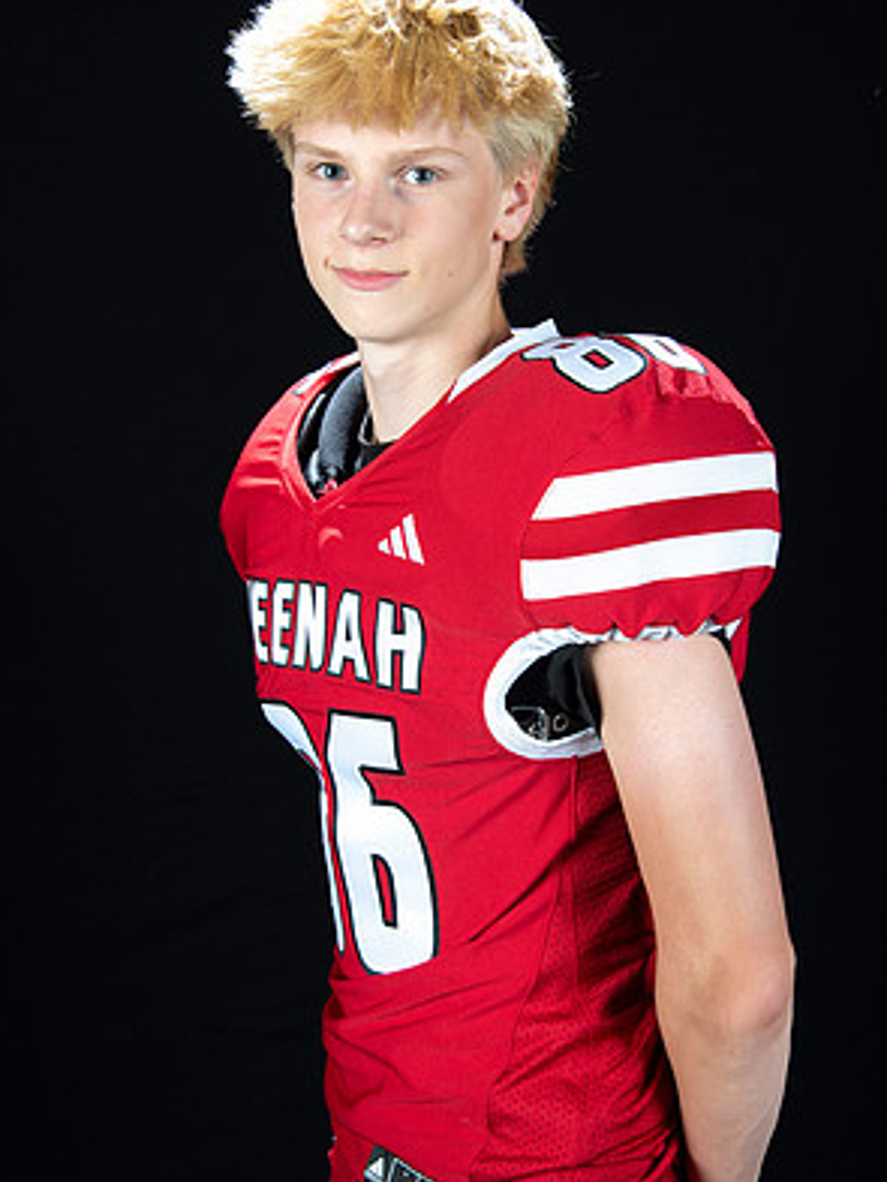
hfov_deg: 19.1
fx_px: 2629
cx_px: 439
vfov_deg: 25.3
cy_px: 593
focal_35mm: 77
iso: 320
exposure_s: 1/160
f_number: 9
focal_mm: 70
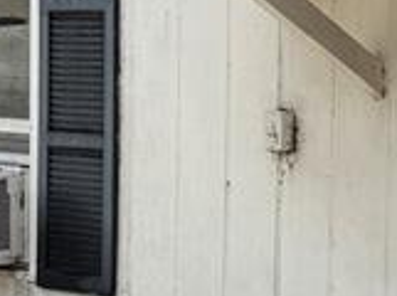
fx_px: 1751
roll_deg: -0.5
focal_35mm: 153
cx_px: 404
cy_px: 138
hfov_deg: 12.8
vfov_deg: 9.7
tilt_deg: -3.0
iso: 80
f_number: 1.78
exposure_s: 1/5714
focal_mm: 6.76
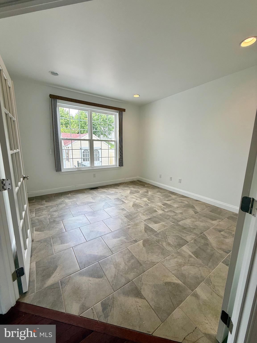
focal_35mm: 14
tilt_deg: -10.5
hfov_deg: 85.7
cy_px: 172
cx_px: 128
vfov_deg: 102.1
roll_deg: -1.3
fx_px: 139
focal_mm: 2.22
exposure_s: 1/120
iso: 50
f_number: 2.2
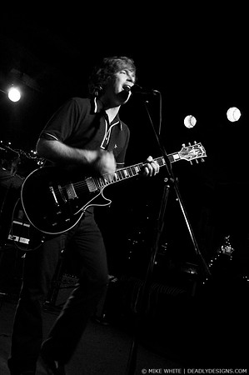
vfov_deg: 62.0
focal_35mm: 30
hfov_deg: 43.5
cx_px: 124
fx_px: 312
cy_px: 188
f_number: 2.8
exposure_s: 1/40
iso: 800
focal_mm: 20
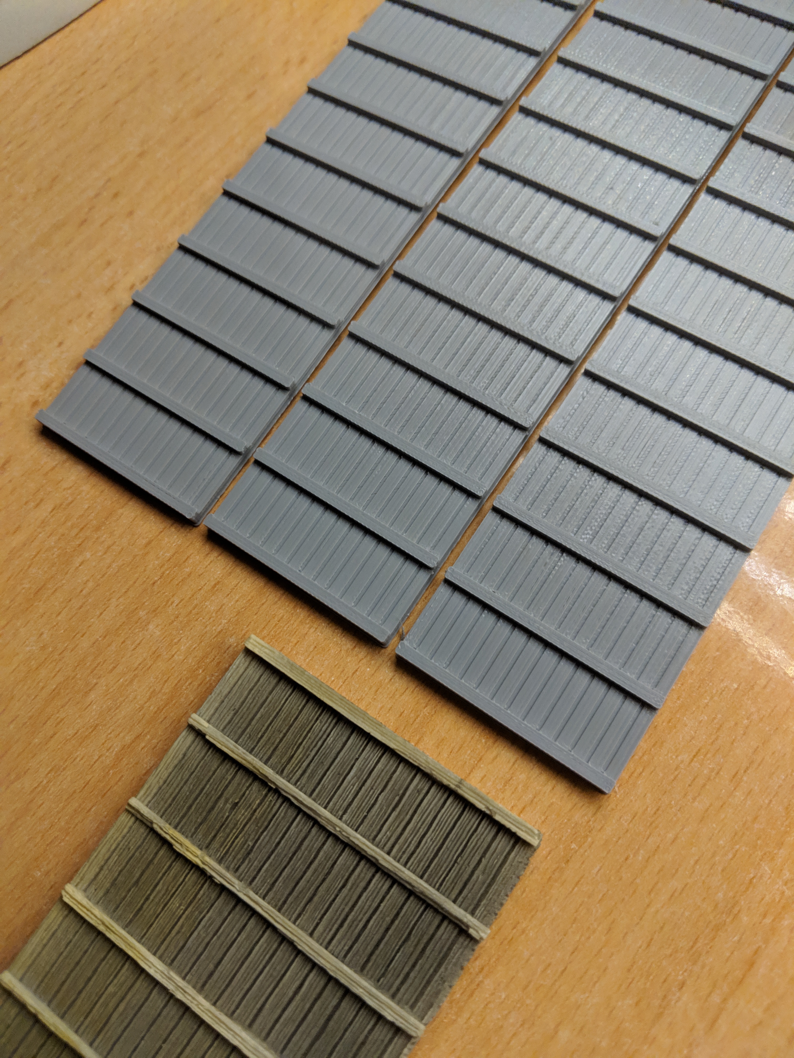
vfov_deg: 65.3
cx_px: 397
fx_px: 826
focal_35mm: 27
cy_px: 529
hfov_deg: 51.4
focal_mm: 4.44
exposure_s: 1/120
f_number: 1.8
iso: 400
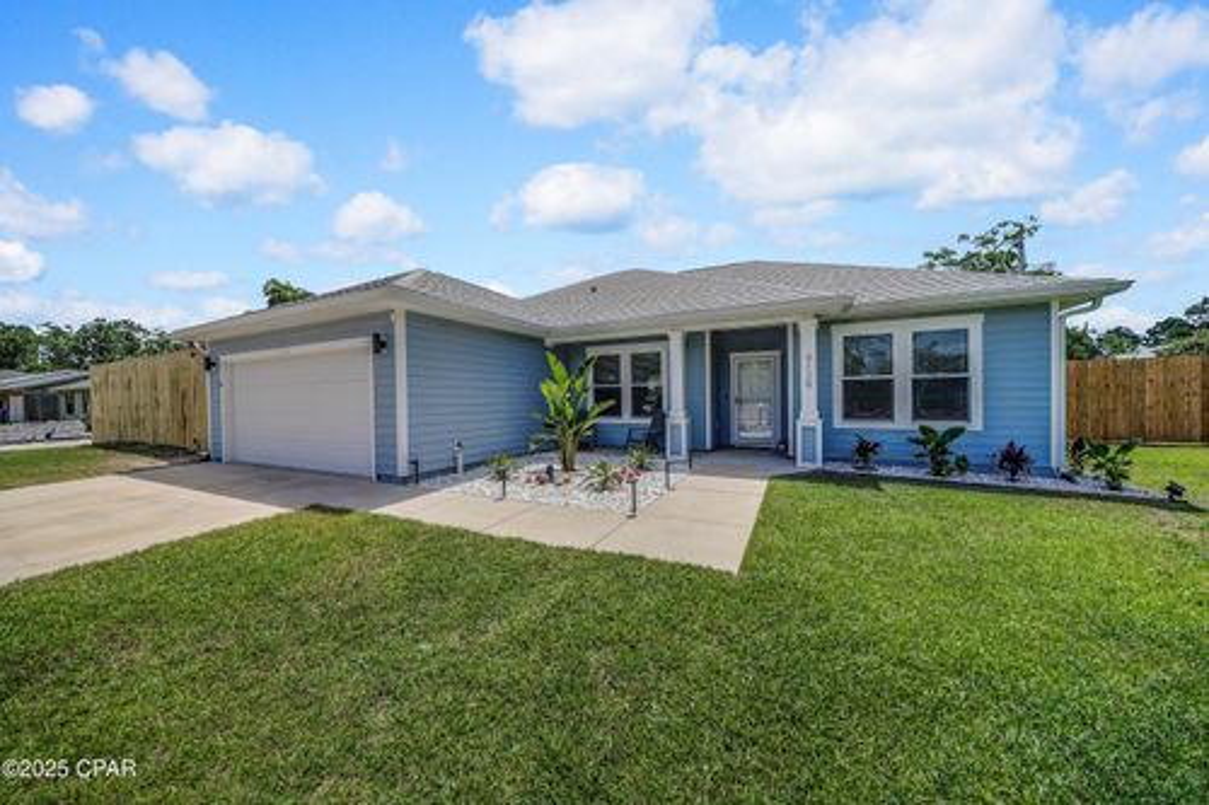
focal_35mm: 12
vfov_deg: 90.0
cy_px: 402
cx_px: 604
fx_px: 403
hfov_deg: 112.6
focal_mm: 12
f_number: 5.6
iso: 100
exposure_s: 1/1600
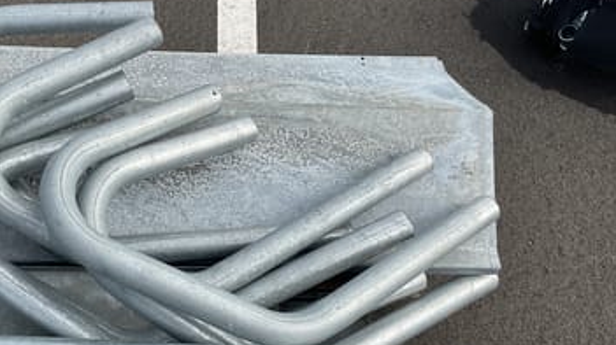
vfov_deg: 26.5
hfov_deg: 44.9
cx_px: 212
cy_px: 190
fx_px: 735
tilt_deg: -57.5
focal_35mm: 45
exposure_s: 1/2058
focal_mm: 3
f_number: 1.8
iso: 16
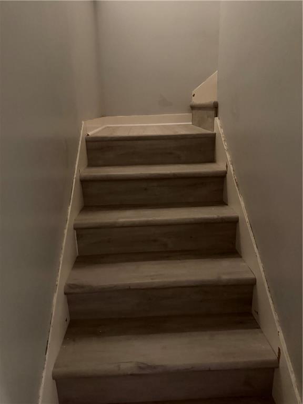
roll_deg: +1.0
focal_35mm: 24
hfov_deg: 56.8
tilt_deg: -16.9
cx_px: 152
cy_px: 202
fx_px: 280
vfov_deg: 71.6
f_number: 1.78
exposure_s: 1/30
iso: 1250
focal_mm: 6.76
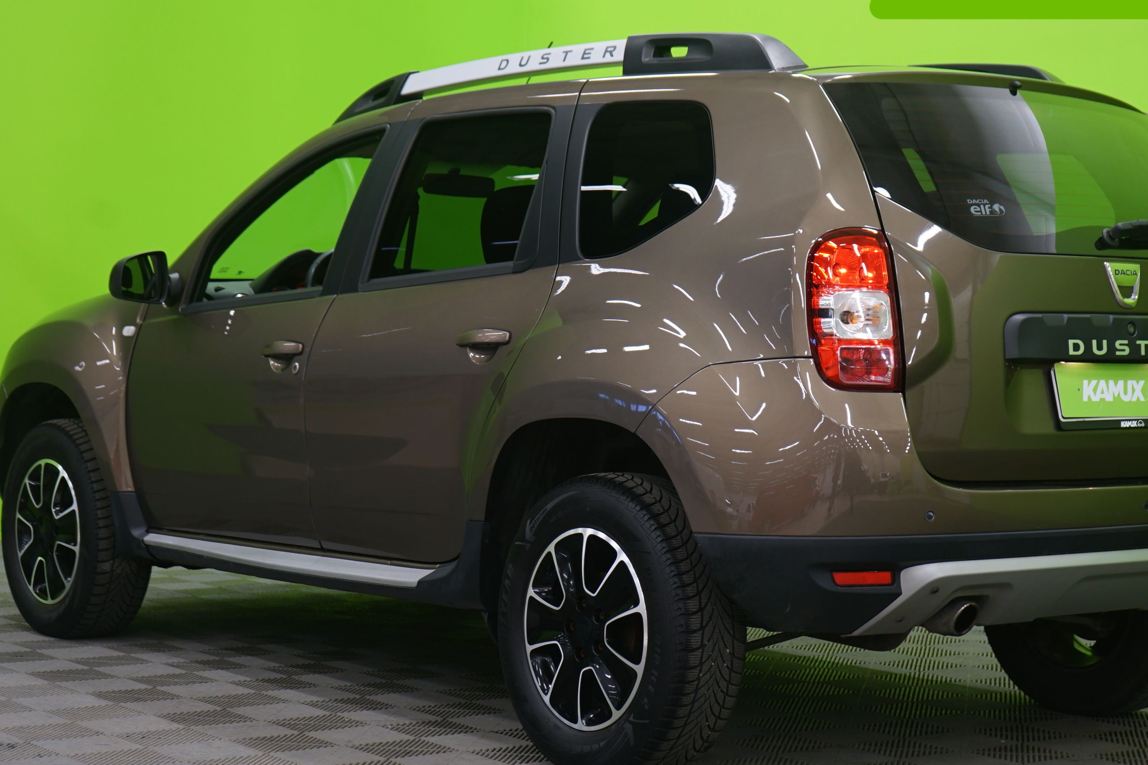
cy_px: 373
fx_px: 2328
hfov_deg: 27.7
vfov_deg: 18.7
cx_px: 663
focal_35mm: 73
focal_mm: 51
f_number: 5
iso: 400
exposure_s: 1/6
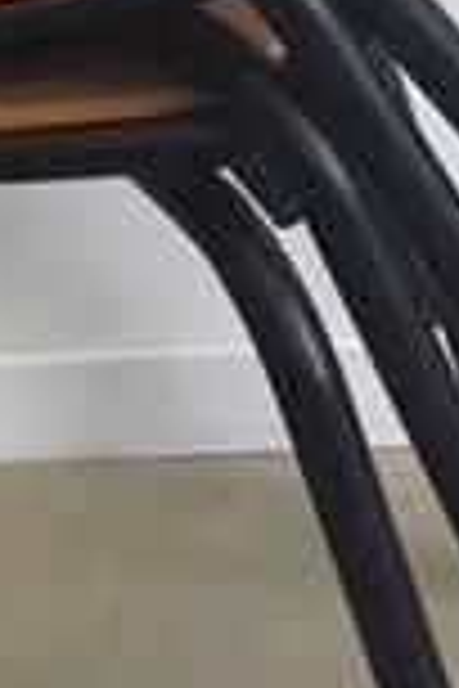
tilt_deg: -13.7
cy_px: -135
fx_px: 2410
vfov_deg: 15.7
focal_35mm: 126
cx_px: 50
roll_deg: +7.0
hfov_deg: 10.8
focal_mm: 4.15
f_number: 2.2
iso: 250
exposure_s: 1/33
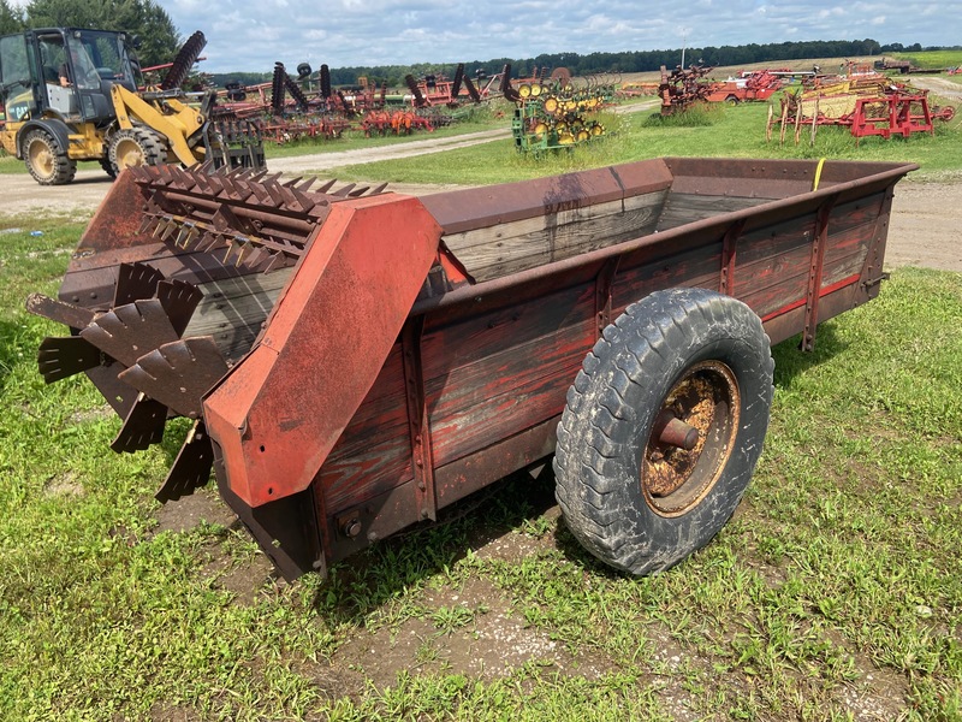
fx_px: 723
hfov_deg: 67.3
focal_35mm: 26
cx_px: 481
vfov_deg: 53.1
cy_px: 361
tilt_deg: -22.7
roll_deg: +3.5
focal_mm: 4.25
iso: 32
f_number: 1.8
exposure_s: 1/1447
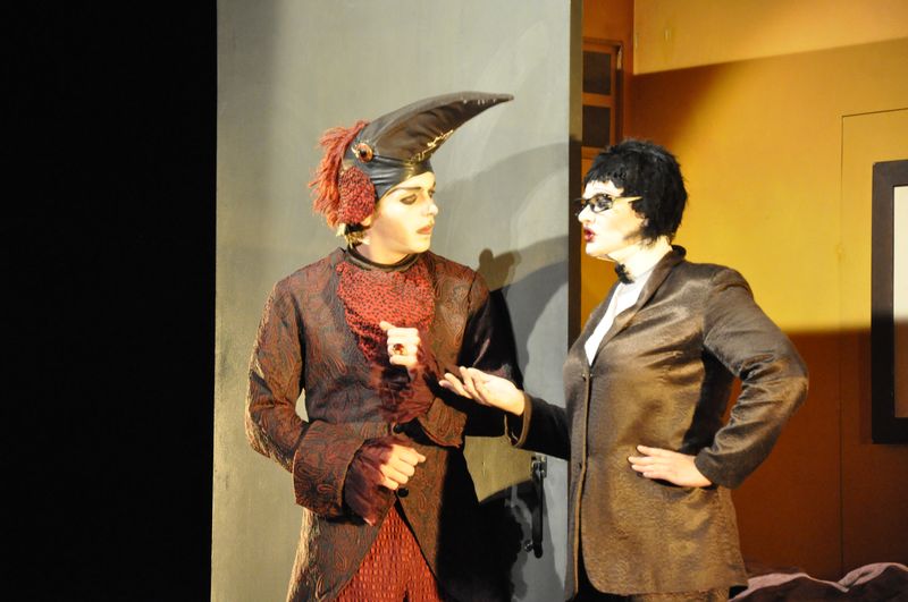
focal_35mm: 158
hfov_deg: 13.1
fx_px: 3967
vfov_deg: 8.7
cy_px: 301
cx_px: 454
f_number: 5.6
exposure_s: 1/90
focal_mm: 105
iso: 3200
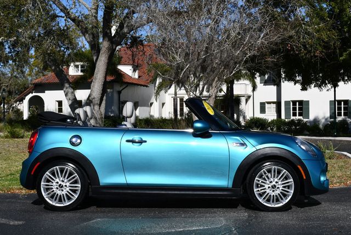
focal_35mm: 64
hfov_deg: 31.4
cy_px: 118
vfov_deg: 21.3
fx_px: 625
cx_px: 176
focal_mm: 32
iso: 100
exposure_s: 1/320
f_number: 9
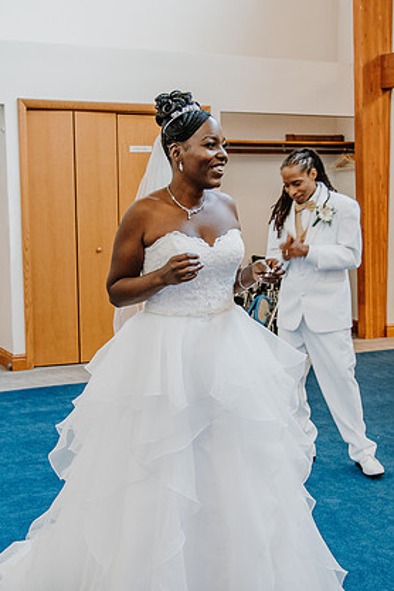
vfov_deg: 36.2
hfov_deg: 24.6
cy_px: 296
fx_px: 903
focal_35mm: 55
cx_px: 204
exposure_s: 1/60
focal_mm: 34
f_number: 4
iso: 1000
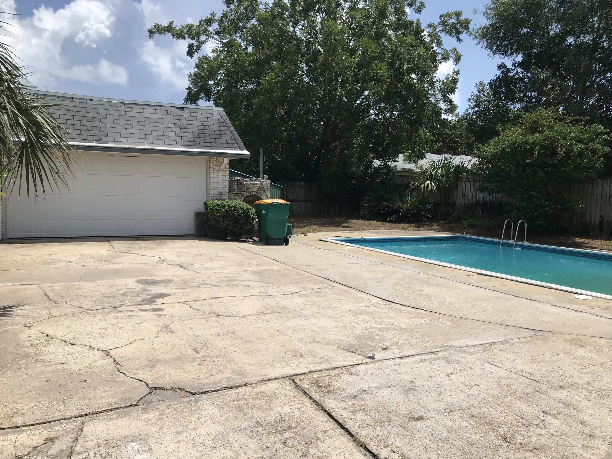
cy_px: 230
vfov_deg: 49.7
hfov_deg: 63.4
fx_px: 495
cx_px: 306
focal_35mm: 28
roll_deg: -1.4
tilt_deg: -4.4
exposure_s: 1/3831
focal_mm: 3.99
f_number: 1.8
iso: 20
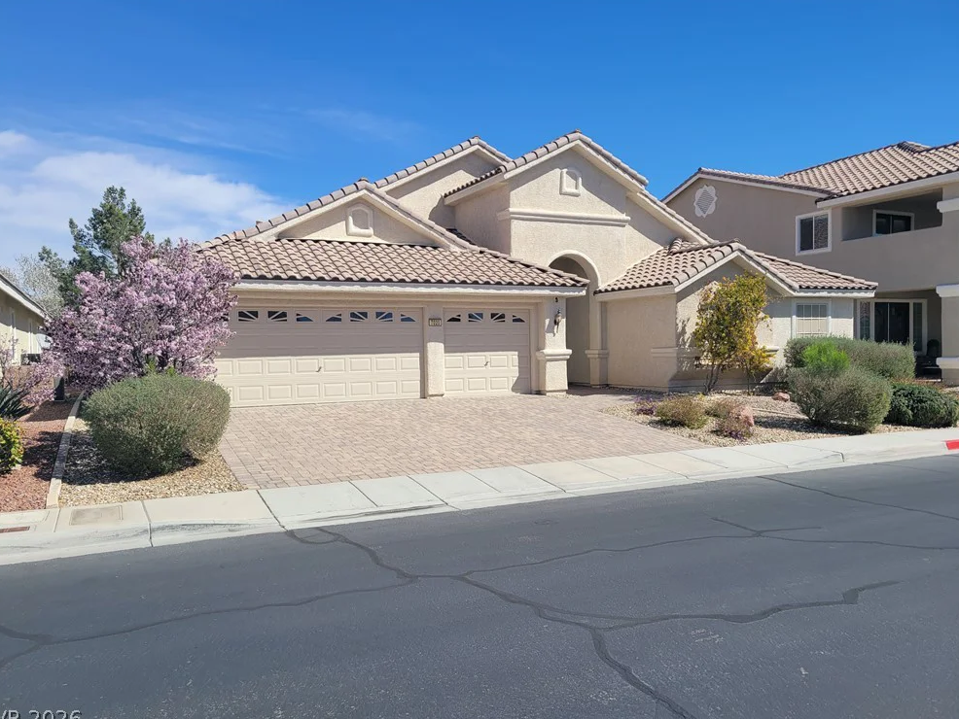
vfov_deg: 51.4
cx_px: 474
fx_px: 748
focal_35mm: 27
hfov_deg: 65.3
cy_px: 361
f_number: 1.8
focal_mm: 5.4
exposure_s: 1/2866
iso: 40
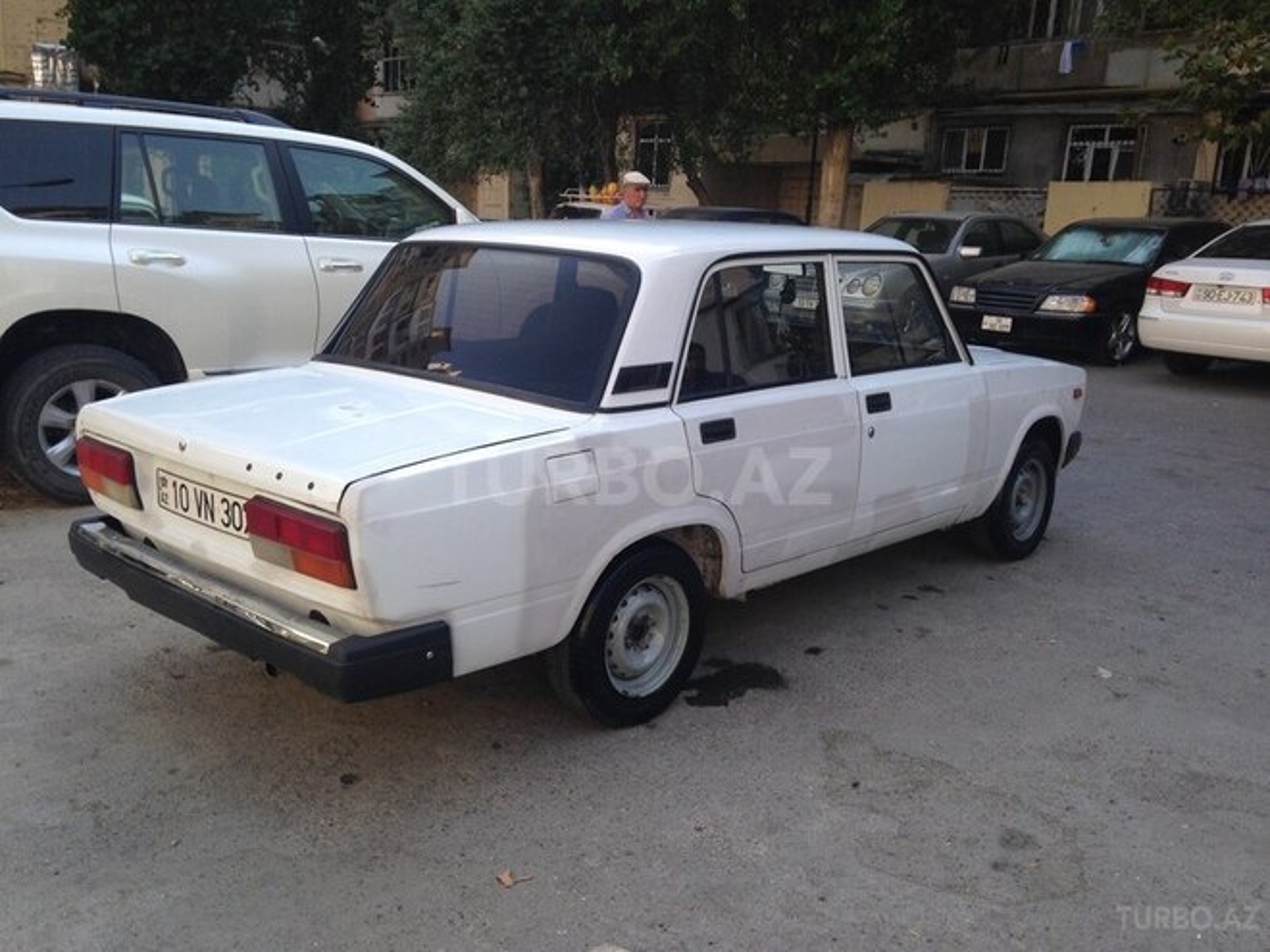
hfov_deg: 55.4
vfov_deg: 42.9
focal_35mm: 33
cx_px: 635
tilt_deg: -12.2
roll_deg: -2.7
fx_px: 1211
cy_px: 476
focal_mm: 4.12
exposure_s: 1/488
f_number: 2.4
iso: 50
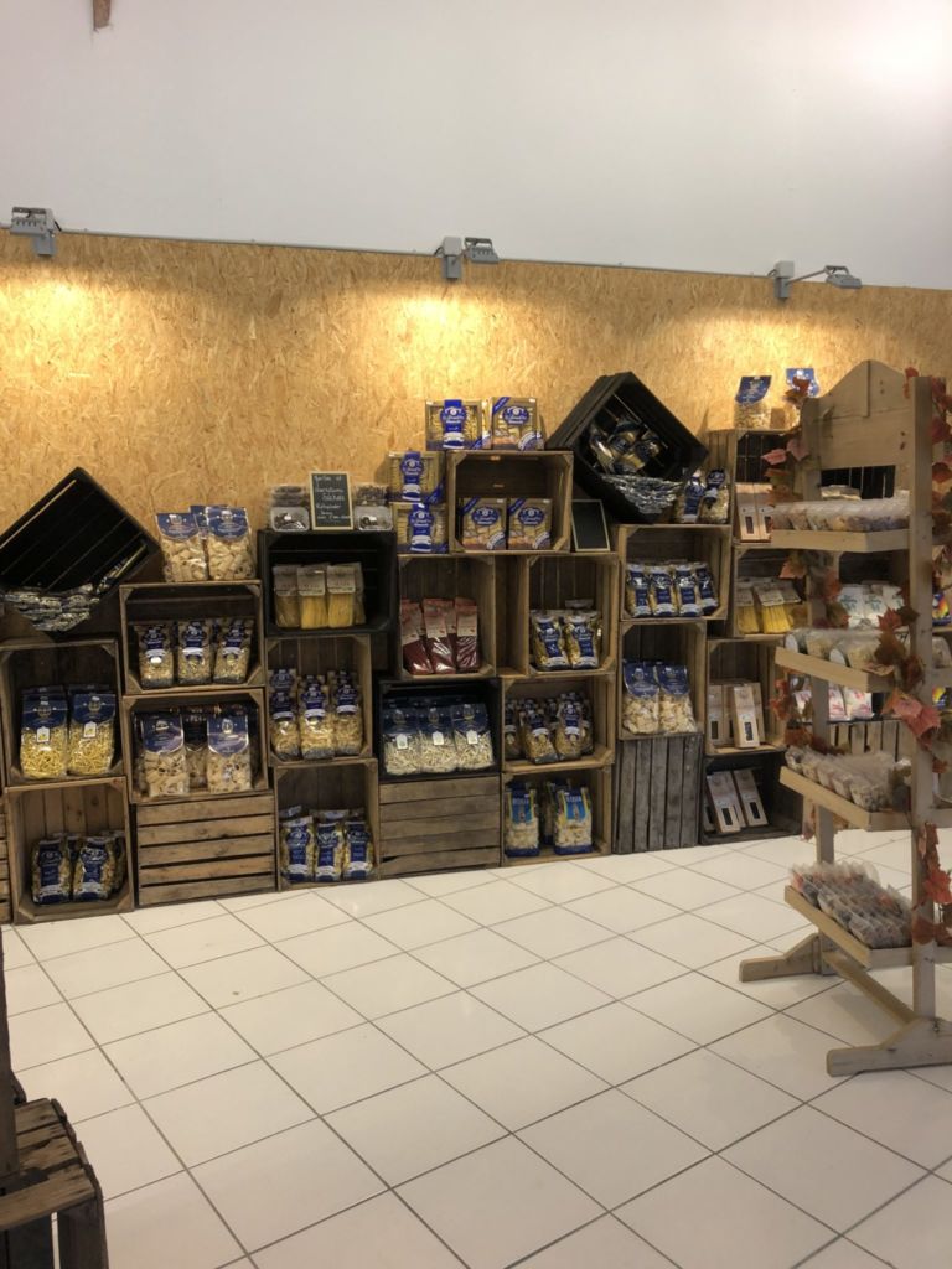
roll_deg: -0.1
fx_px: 1027
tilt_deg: -4.1
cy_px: 634
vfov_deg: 63.4
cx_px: 476
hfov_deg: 49.7
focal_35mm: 28
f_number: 1.8
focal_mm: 3.99
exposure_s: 1/33
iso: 32
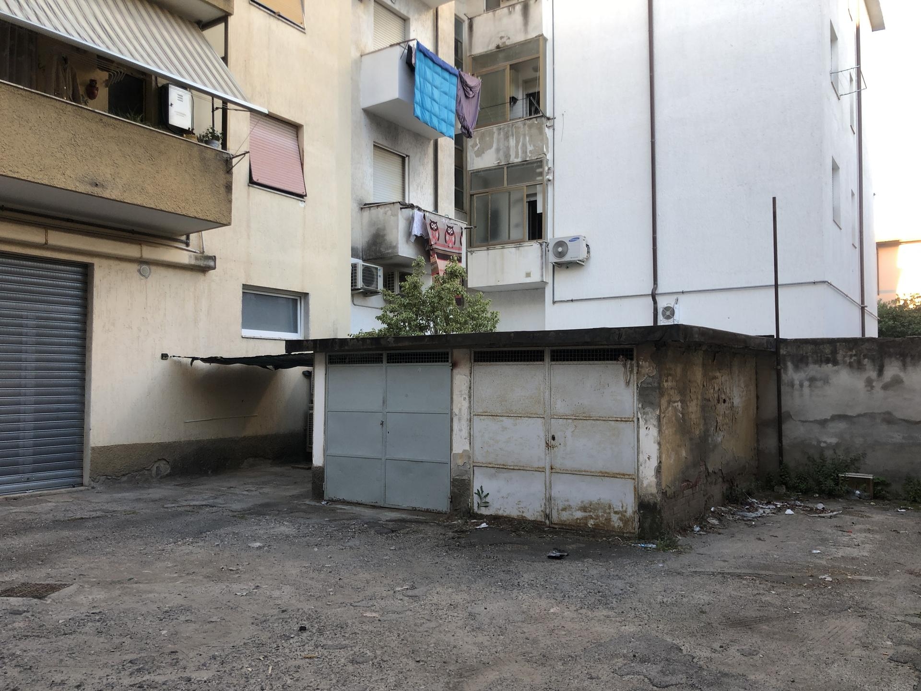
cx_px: 460
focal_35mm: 28
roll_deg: -0.3
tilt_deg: +1.1
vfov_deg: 49.7
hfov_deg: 63.4
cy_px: 346
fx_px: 745
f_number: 1.8
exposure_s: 1/99
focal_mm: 4
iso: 25
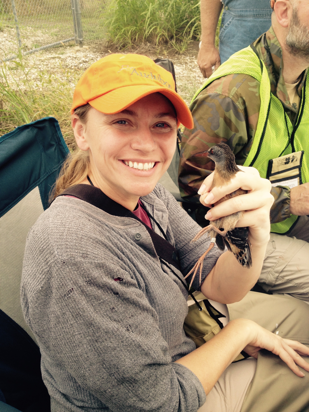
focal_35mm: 35
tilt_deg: -30.9
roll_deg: +0.8
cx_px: 154
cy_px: 206
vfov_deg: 52.6
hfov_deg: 40.7
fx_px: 417
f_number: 2.4
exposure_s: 1/415
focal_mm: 4.28
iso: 50
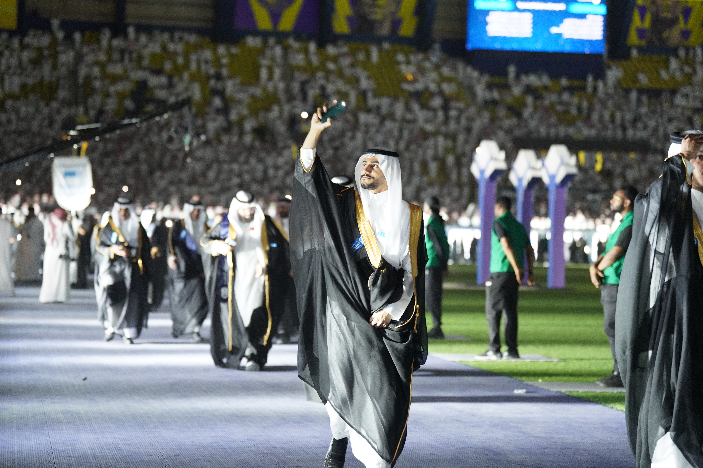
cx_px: 352
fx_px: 1777
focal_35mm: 91
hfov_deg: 22.4
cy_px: 234
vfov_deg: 15.0
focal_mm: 91
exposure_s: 1/125
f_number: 2.8
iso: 4000
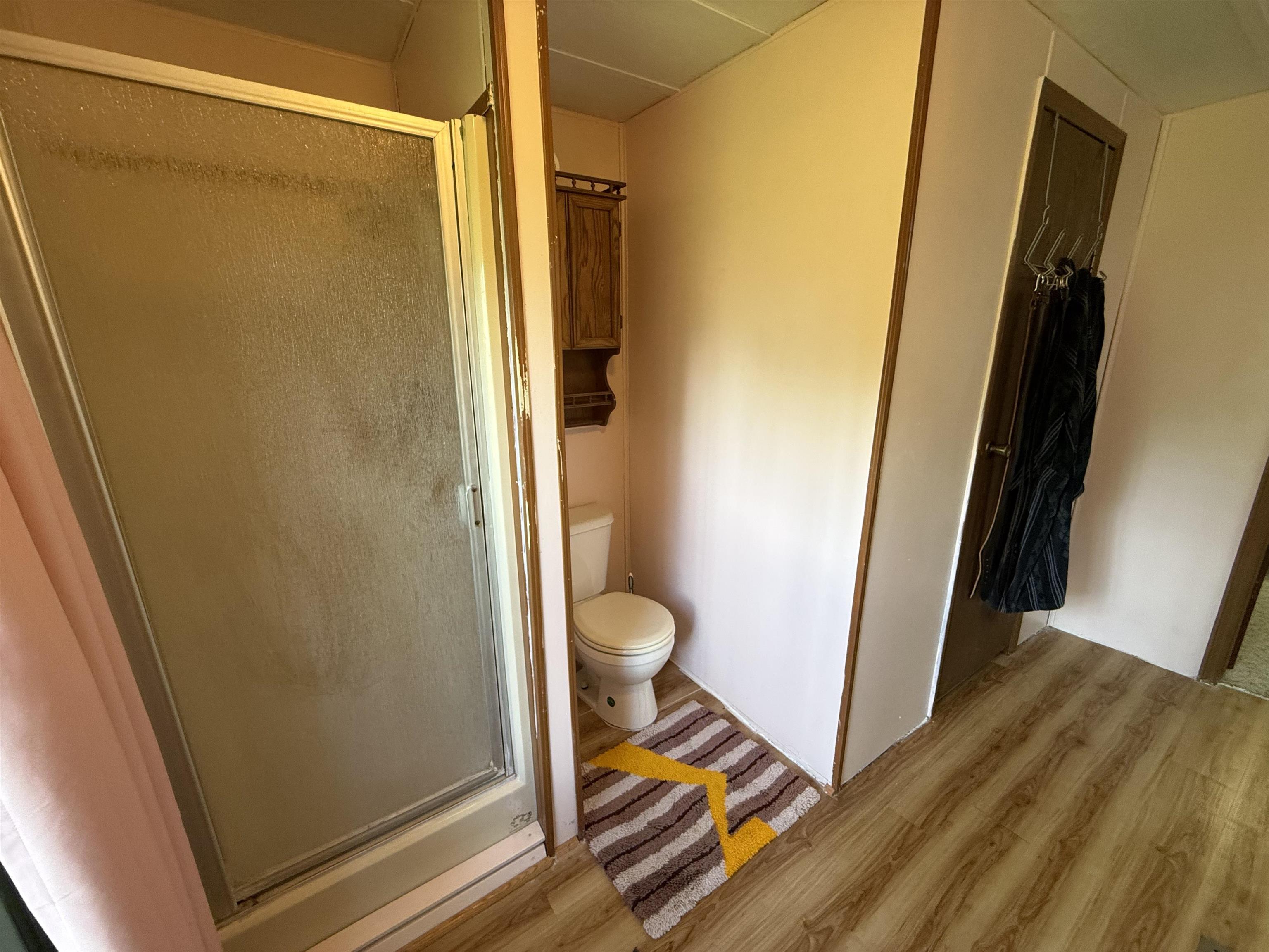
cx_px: 634
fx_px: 513
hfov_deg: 102.1
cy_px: 476
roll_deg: +0.6
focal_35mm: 14
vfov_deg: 85.7
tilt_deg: -15.5
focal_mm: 2.22
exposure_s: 1/60
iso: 200
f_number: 2.2
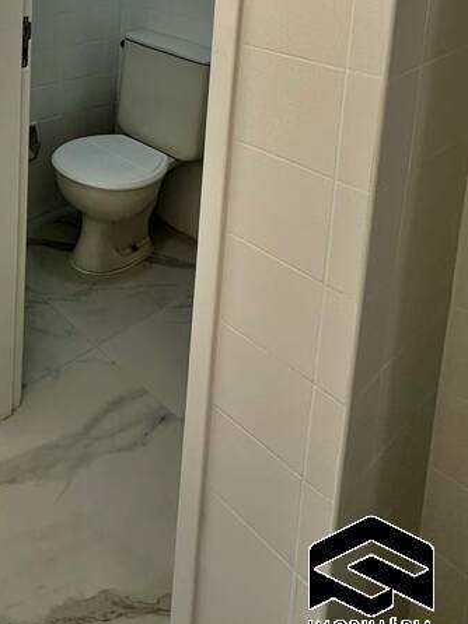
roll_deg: -1.7
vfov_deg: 43.6
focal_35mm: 34
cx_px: -41
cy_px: -39
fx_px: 613
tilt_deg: -6.8
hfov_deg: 35.9
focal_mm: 2.22
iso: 40
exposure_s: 1/303
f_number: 2.2
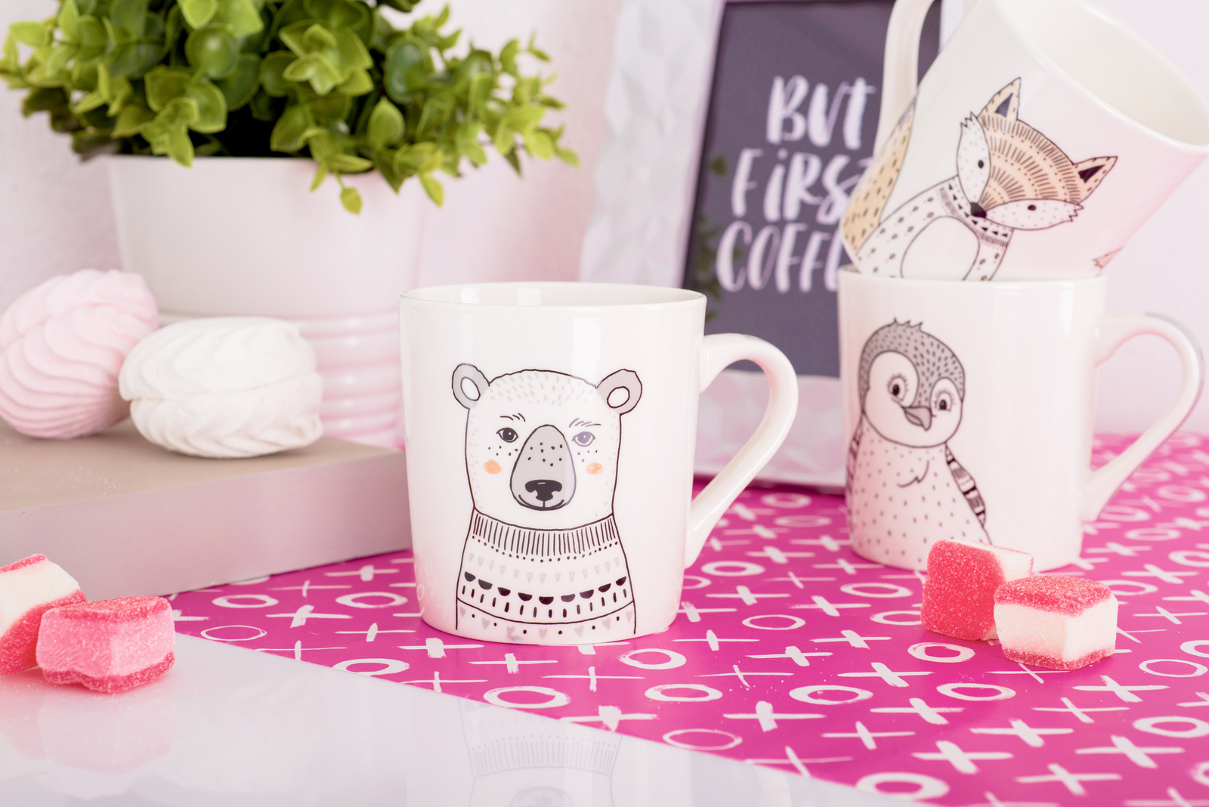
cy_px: 404
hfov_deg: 33.4
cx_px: 604
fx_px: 2016
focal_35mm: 60
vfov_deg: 22.6
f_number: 10
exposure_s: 1/125
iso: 200
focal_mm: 60
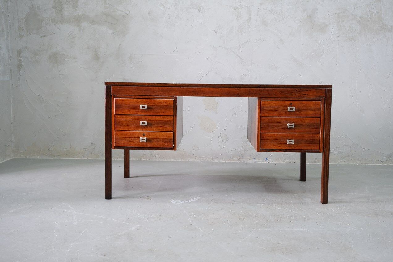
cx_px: 196
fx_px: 382
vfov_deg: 37.9
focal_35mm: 35
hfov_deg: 54.4
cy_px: 131
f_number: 4
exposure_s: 1/34
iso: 800
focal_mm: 23.5
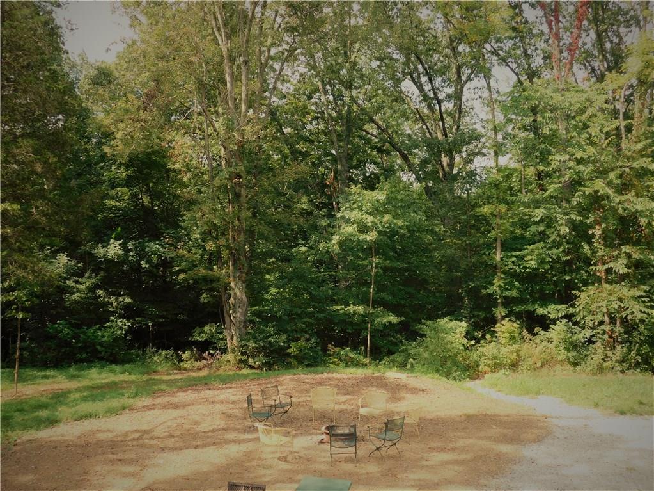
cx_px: 327
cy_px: 246
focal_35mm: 36
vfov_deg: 39.6
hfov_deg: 51.4
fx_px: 680
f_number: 3.5
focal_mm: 6.3
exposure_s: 1/250
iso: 125
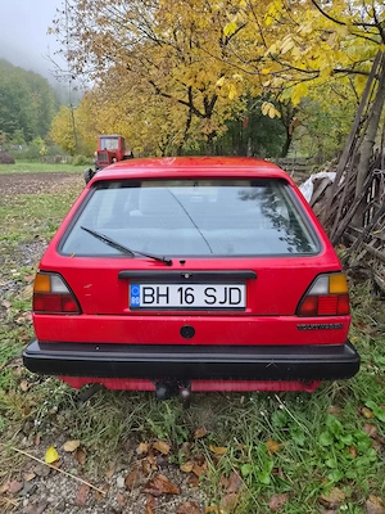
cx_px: 192
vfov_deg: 73.9
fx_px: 341
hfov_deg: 58.9
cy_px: 257
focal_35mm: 23
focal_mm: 5.4
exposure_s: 1/100
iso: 800
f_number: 1.8
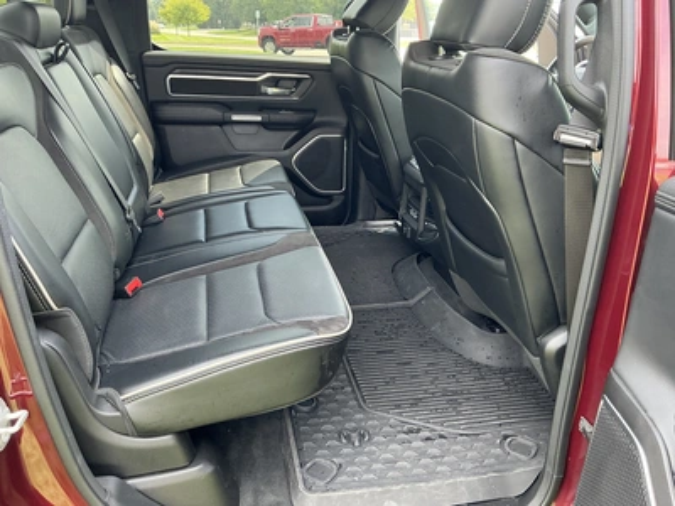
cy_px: 253
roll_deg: -1.8
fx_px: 546
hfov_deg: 63.4
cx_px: 338
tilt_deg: -22.8
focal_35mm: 28
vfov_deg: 49.7
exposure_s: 1/118
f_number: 1.8
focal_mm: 3
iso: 64
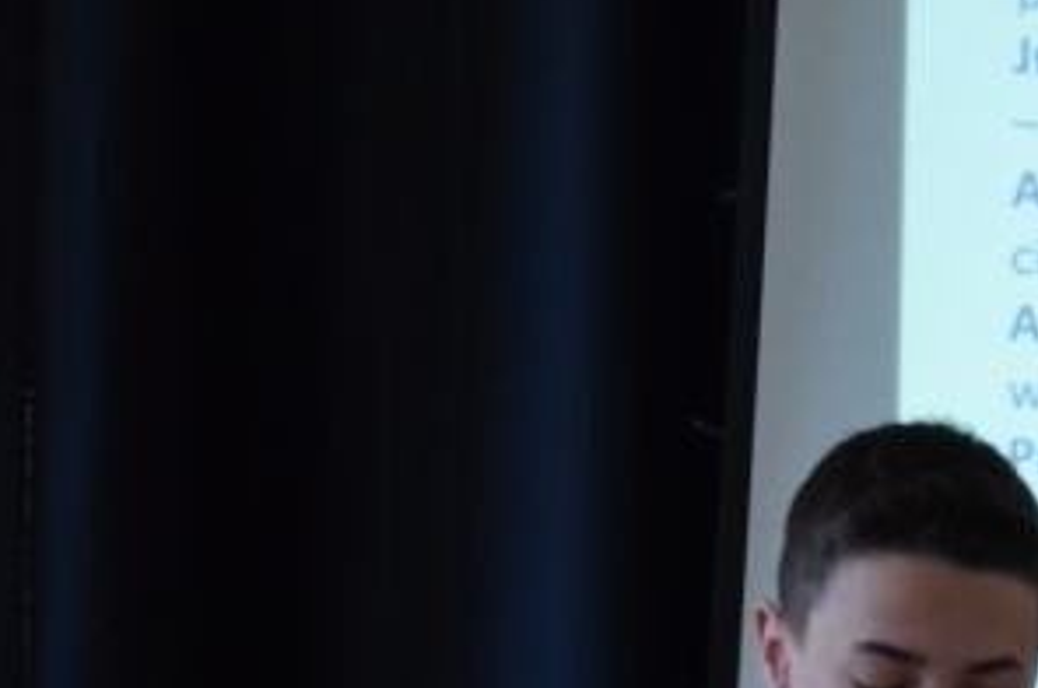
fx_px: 9869
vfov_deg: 4.0
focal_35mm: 343
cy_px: 769
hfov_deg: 5.9
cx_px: 1662
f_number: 5.3
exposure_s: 1/60
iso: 800
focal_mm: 66
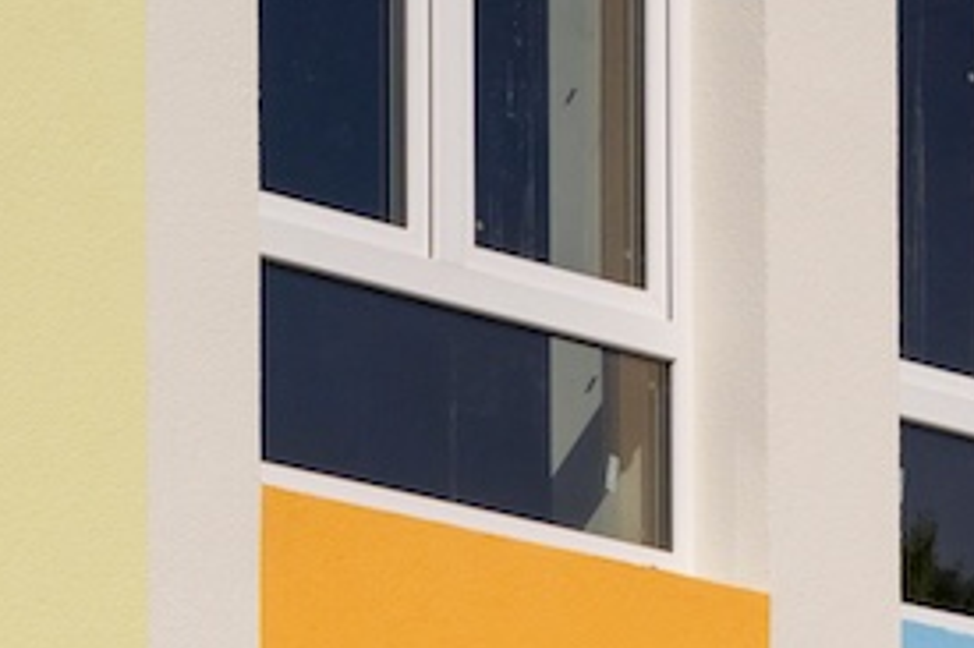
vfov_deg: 5.1
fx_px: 7084
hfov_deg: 7.7
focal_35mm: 262
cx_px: 1647
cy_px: -708
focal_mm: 60
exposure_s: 1/2000
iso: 400
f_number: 7.1
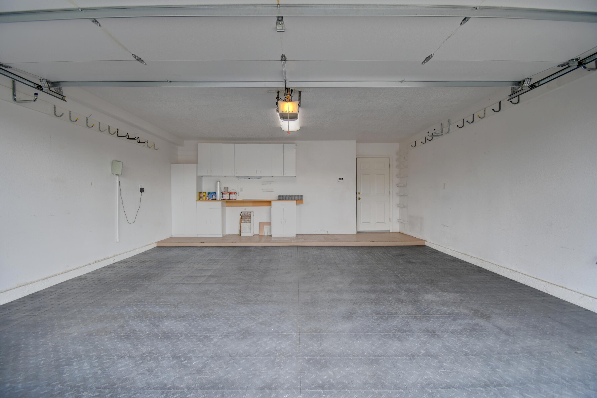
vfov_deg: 77.3
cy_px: 199
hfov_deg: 100.4
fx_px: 249
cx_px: 298
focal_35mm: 15
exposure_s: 1/80
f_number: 4.5
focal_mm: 10
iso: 100
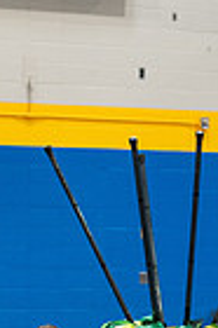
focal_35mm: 306
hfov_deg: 4.5
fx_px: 2786
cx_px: 195
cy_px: 356
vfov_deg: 6.7
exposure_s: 1/500
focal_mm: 95
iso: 2500
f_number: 4
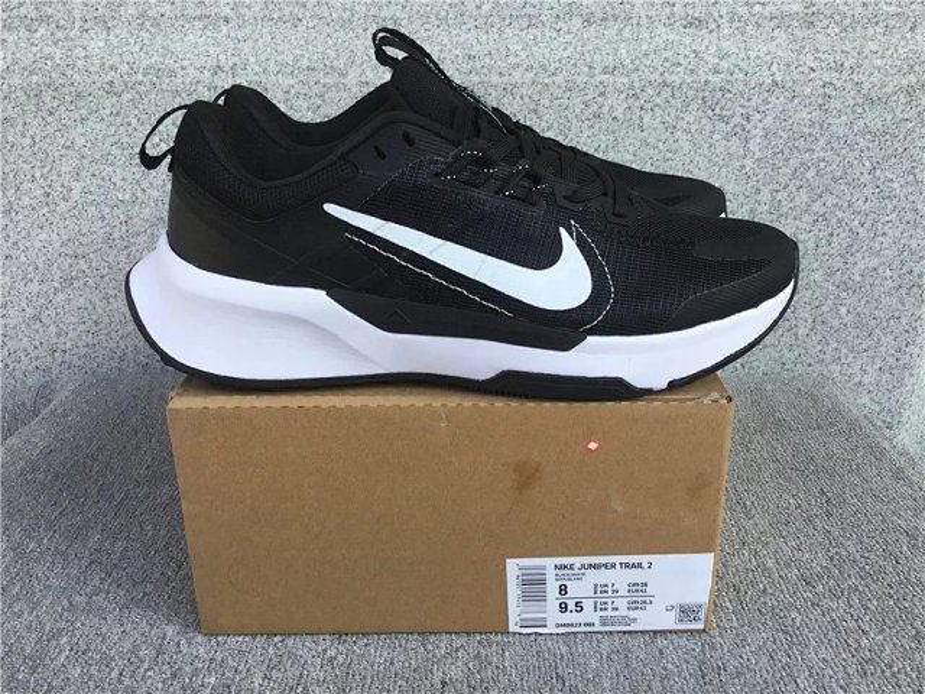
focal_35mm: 31
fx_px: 828
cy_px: 347
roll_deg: +0.4
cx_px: 462
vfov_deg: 45.4
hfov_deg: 58.4
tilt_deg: -20.6
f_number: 2.4
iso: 25
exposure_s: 1/287
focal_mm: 3.3
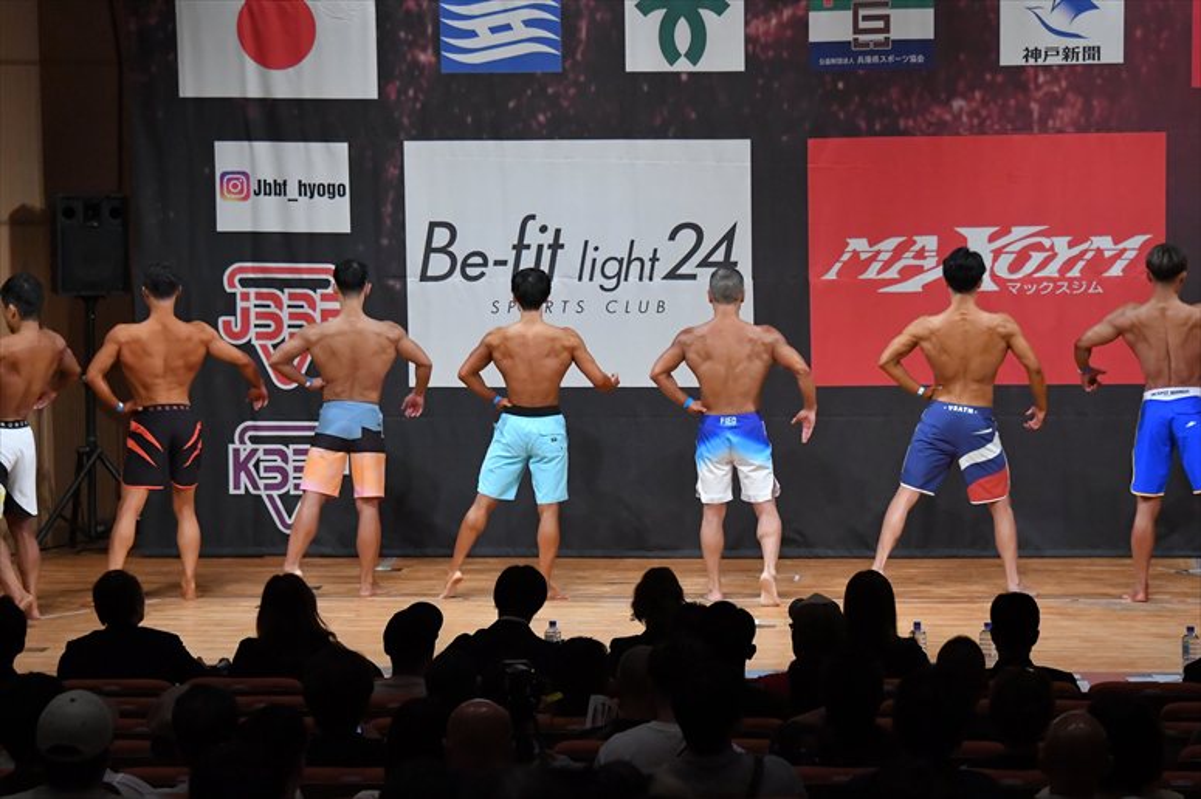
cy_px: 400
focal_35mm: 138
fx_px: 4602
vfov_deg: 9.9
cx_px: 600
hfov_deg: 14.9
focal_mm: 92
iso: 6400
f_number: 5.6
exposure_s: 1/400
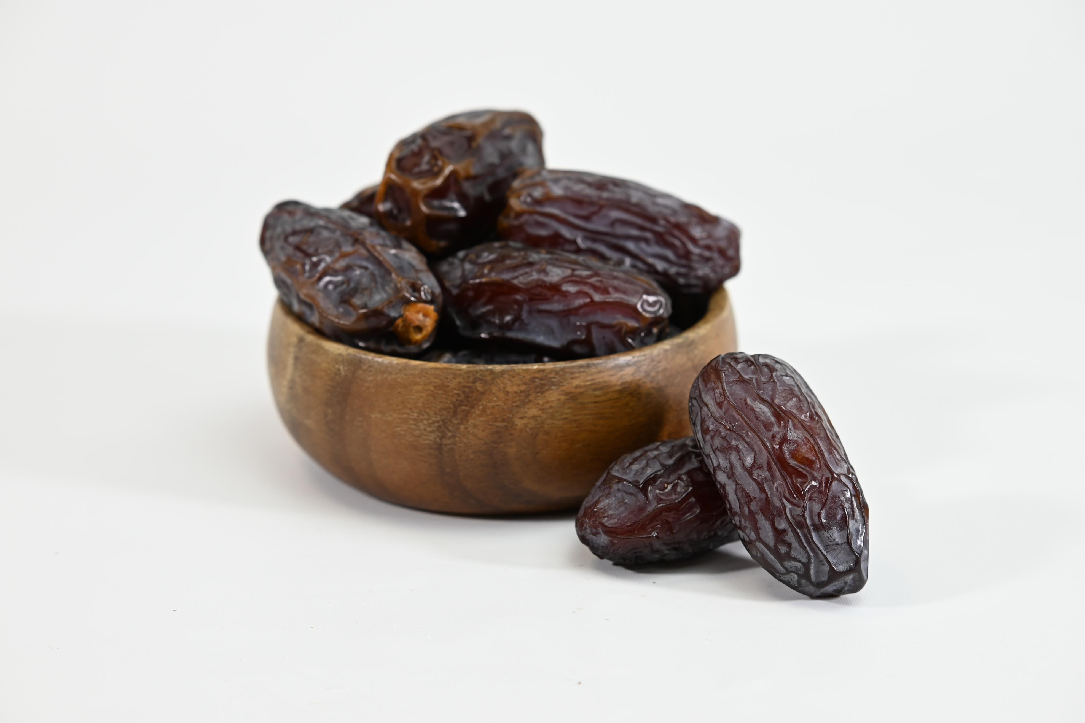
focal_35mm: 75
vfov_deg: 18.2
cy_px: 362
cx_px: 542
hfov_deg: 27.0
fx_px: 2260
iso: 100
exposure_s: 1/40
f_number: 4
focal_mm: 50
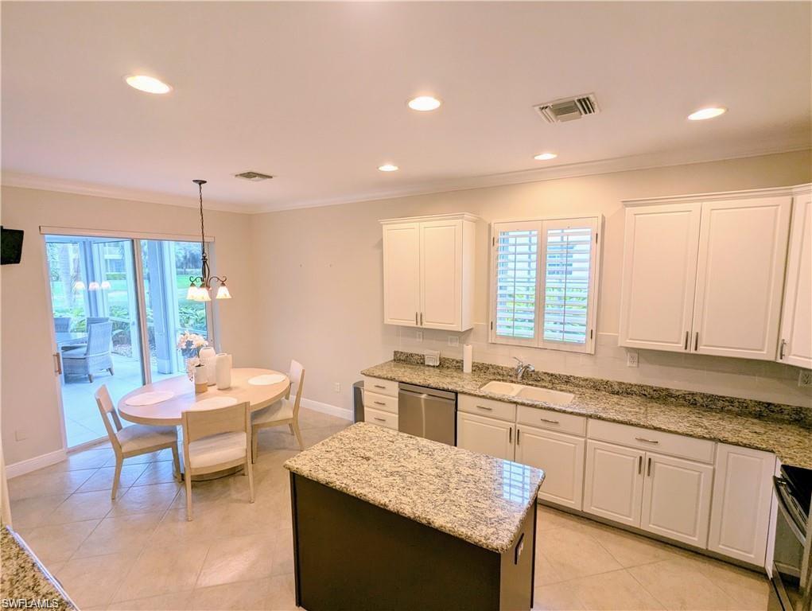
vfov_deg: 78.2
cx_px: 406
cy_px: 306
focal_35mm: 16
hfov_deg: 94.4
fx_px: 376
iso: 90
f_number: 2.2
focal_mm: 2.35
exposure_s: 1/120
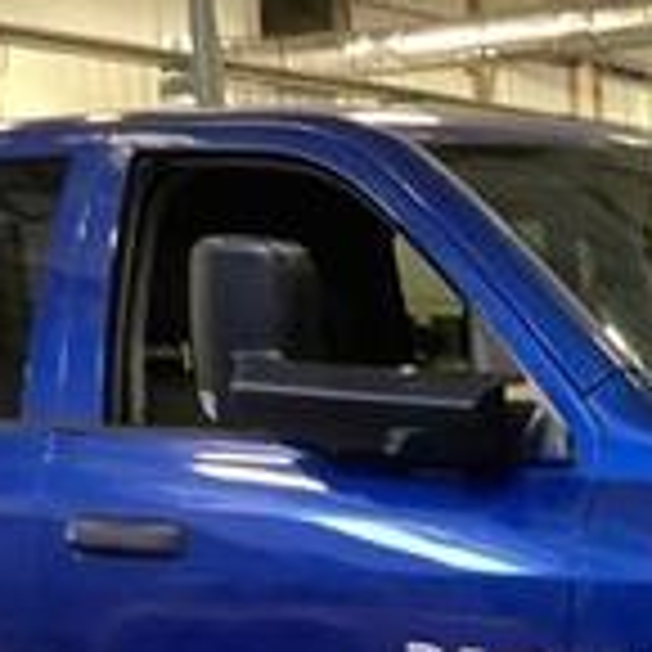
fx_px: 2024
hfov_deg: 17.0
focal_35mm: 95
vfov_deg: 17.6
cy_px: 737
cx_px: 895
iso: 320
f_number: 2.4
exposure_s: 1/30
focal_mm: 3.3
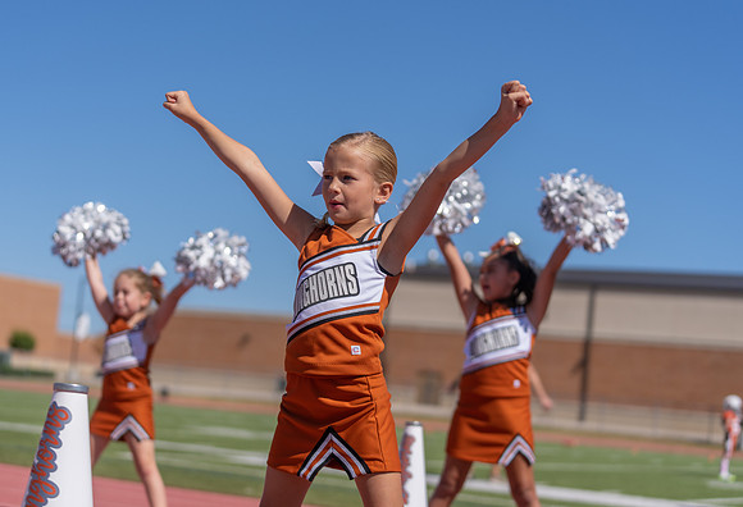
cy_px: 238
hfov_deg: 26.7
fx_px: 1567
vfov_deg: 18.4
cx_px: 340
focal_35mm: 75
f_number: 2.8
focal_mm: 70
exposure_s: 1/3200
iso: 100
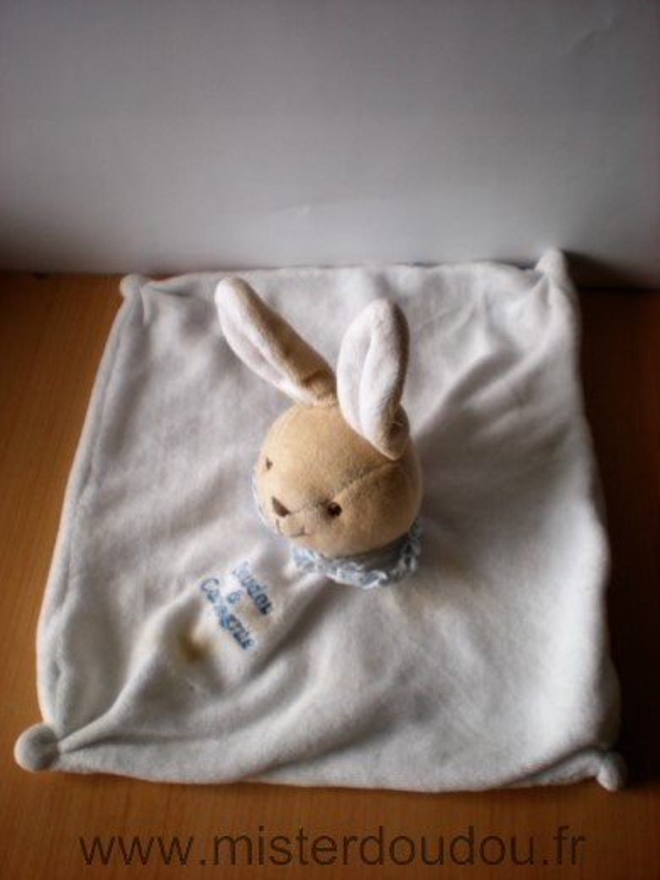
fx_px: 966
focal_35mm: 38
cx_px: 330
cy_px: 440
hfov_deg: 37.7
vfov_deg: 49.0
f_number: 3.1
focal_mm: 6.3
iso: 98
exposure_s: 1/59.5
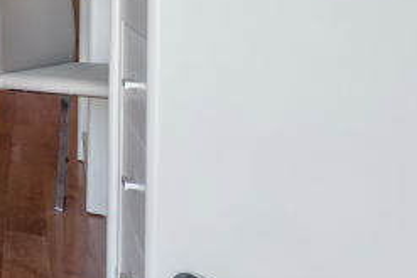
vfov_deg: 21.7
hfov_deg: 21.6
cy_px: -56
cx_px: -338
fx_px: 672
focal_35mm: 58
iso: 100
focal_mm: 14
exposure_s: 1/20
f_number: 11
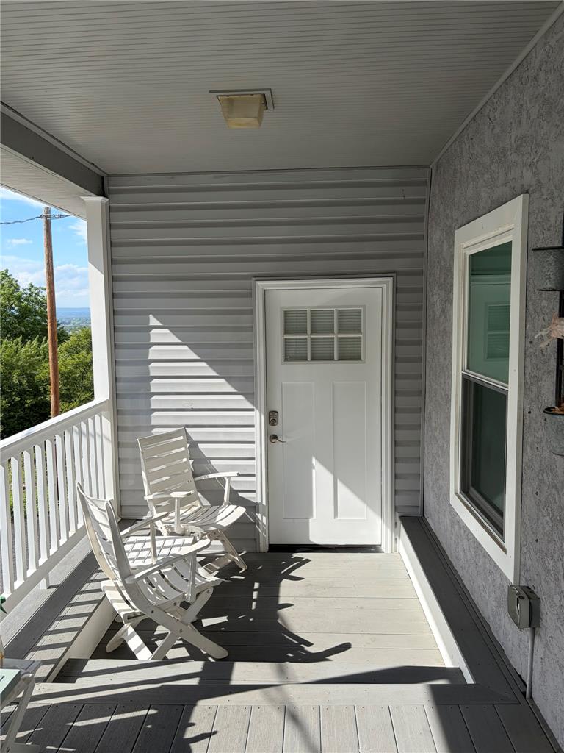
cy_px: 376
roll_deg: +2.0
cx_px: 282
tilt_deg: -3.4
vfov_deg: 67.3
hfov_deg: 53.1
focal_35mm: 26
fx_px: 565
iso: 50
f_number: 1.6
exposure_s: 1/2012
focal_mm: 5.96
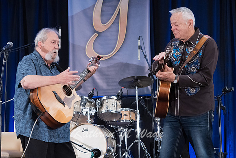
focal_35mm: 94
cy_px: 79
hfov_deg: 21.7
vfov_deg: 14.6
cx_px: 118
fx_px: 616
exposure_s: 1/250
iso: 12800
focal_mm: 94
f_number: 5.6
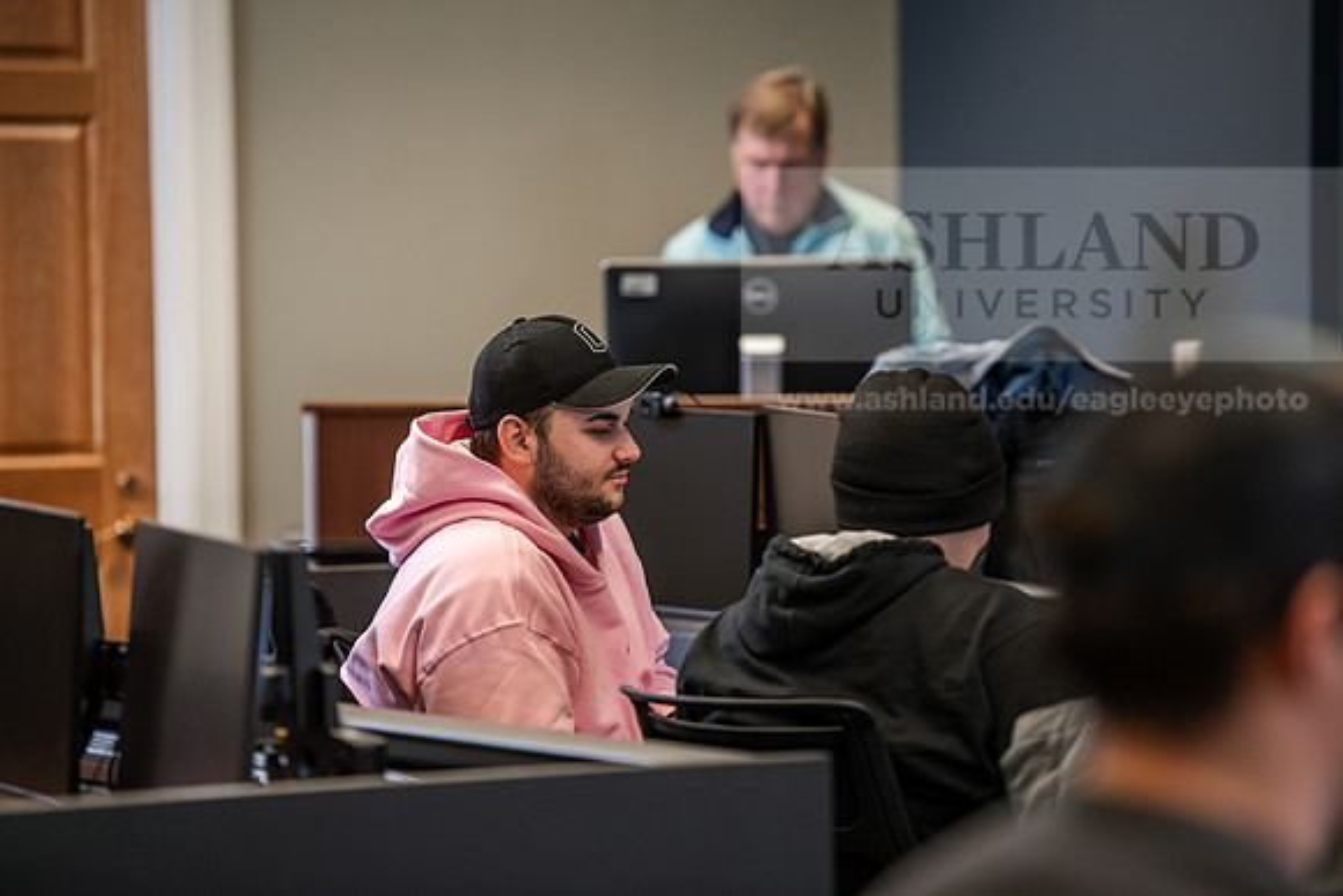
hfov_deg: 11.7
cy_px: 448
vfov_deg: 7.9
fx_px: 6530
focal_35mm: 175
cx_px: 672
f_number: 3.2
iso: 1000
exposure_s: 1/125
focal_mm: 175
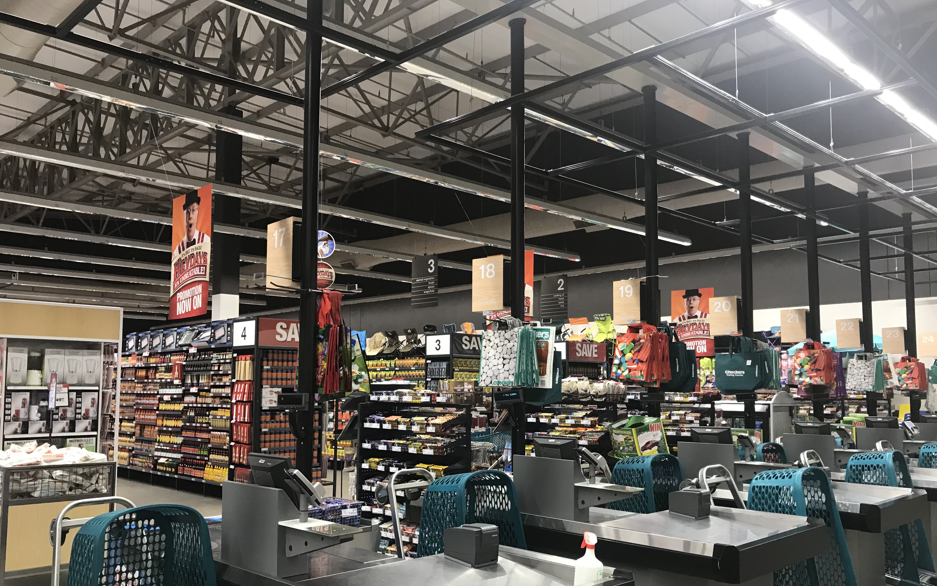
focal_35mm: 30
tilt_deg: +2.7
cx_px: 465
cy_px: 341
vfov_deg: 41.7
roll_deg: -0.5
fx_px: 766
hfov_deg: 62.9
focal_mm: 3.99
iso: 32
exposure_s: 1/25
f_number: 1.8
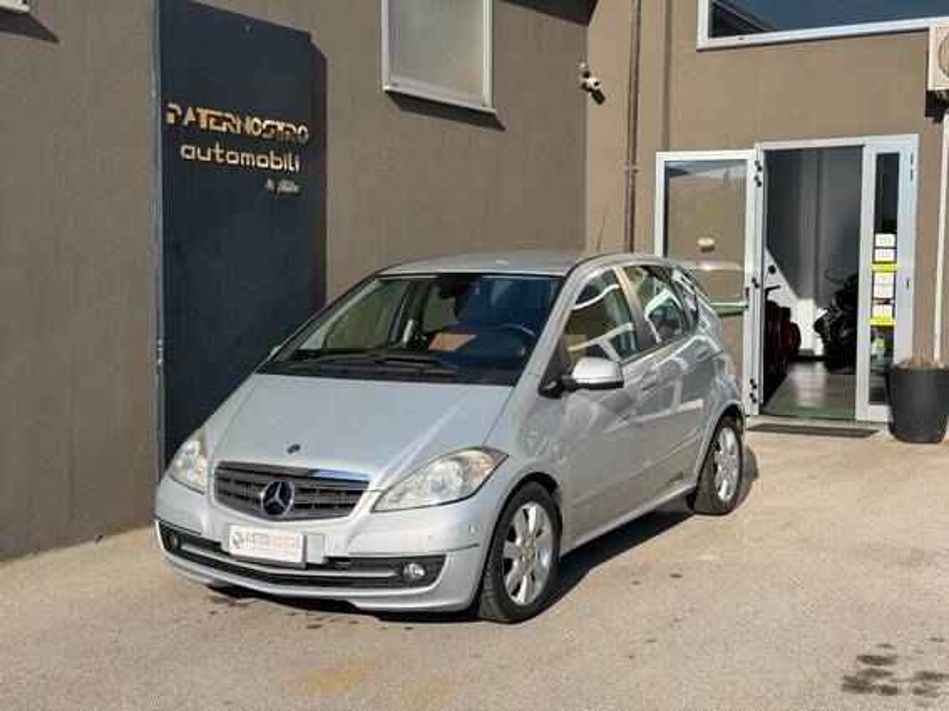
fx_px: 1316
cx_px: 474
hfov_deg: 39.7
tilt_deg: -4.3
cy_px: 356
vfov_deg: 30.3
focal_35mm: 48
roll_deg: -0.3
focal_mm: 6.76
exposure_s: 1/4329
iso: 64
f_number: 1.78
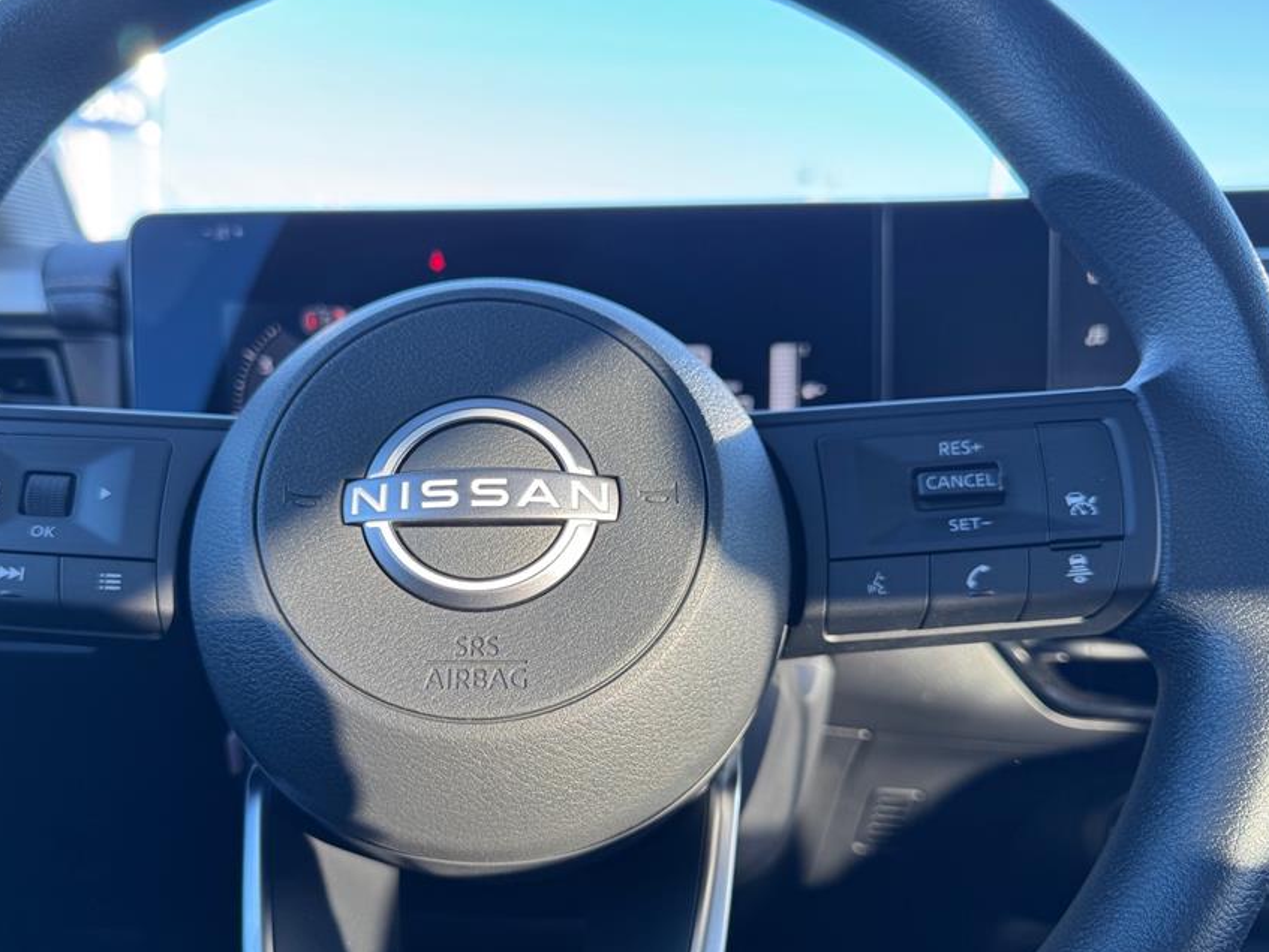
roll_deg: -2.4
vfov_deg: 48.1
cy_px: 551
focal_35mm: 29
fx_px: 1064
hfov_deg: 61.2
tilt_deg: -9.1
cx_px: 518
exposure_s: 1/121
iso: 64
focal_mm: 6.76
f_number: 1.78
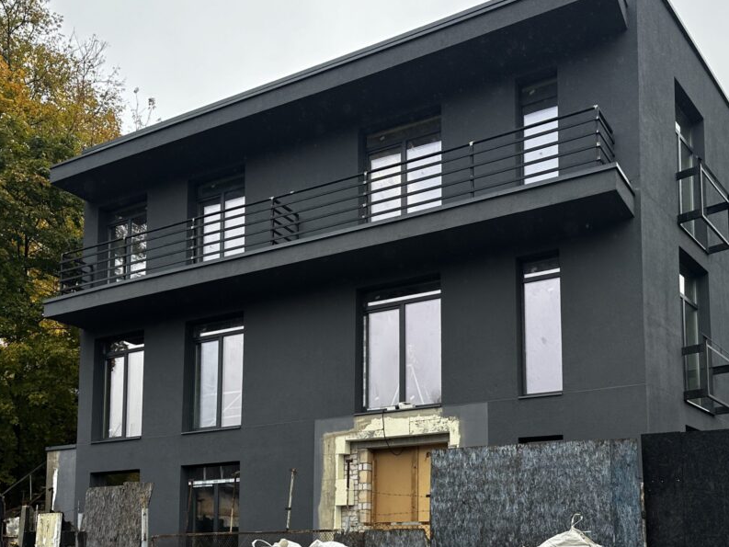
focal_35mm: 31
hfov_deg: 57.7
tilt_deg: +15.1
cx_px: 453
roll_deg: +2.5
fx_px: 653
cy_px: 306
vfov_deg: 45.4
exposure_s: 1/709
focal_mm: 6.86
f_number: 1.78
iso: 80
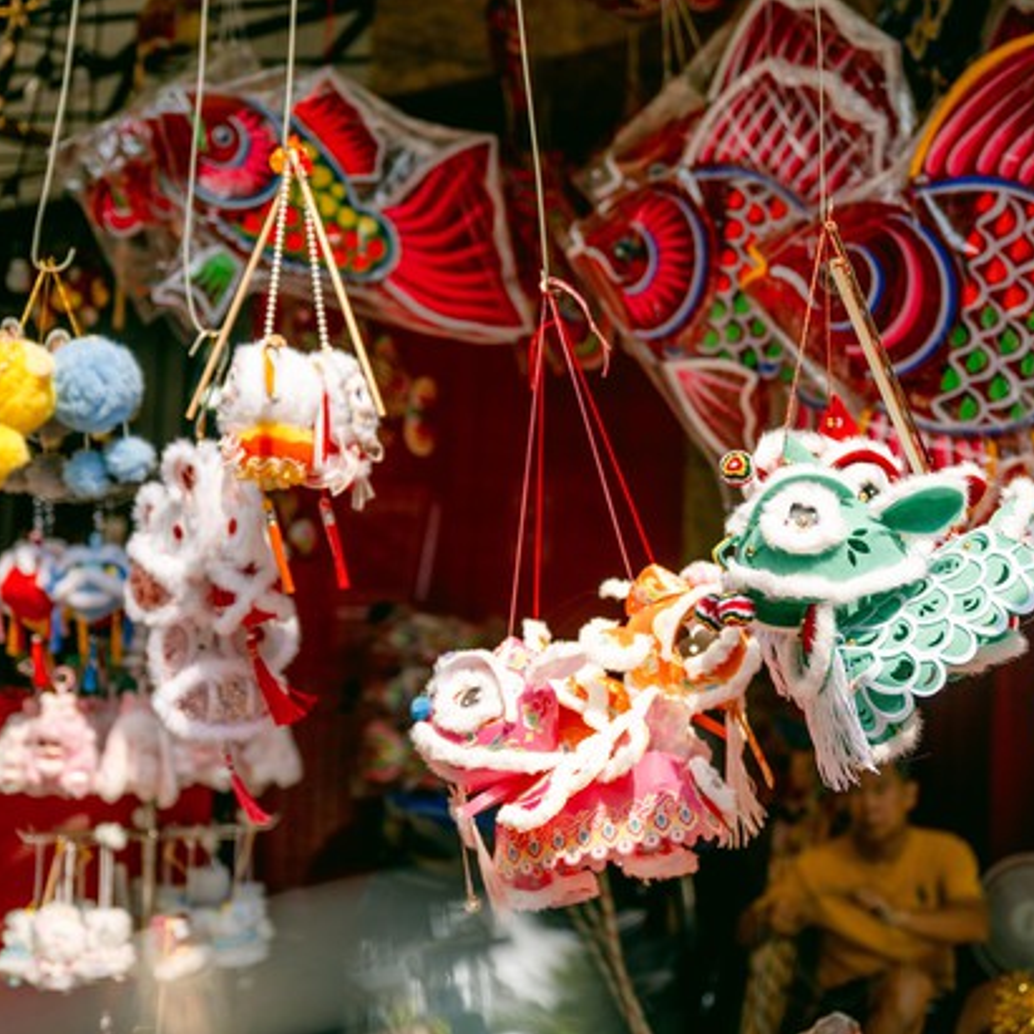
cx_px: 684
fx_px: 1893
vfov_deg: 30.6
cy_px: 503
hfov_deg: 30.3
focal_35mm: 56
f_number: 2.8
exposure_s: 1/2500
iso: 250
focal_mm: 41
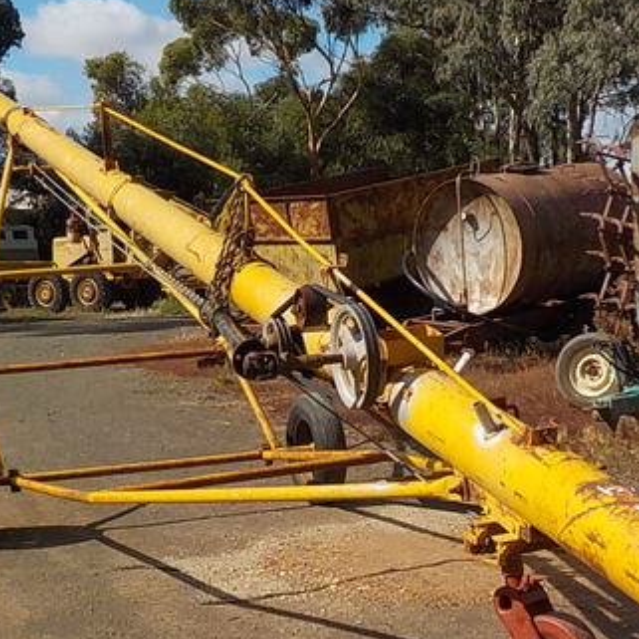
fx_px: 1378
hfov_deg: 26.0
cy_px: 476
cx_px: 398
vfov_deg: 25.8
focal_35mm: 66
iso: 125
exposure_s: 1/500
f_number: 6.6
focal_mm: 4.1
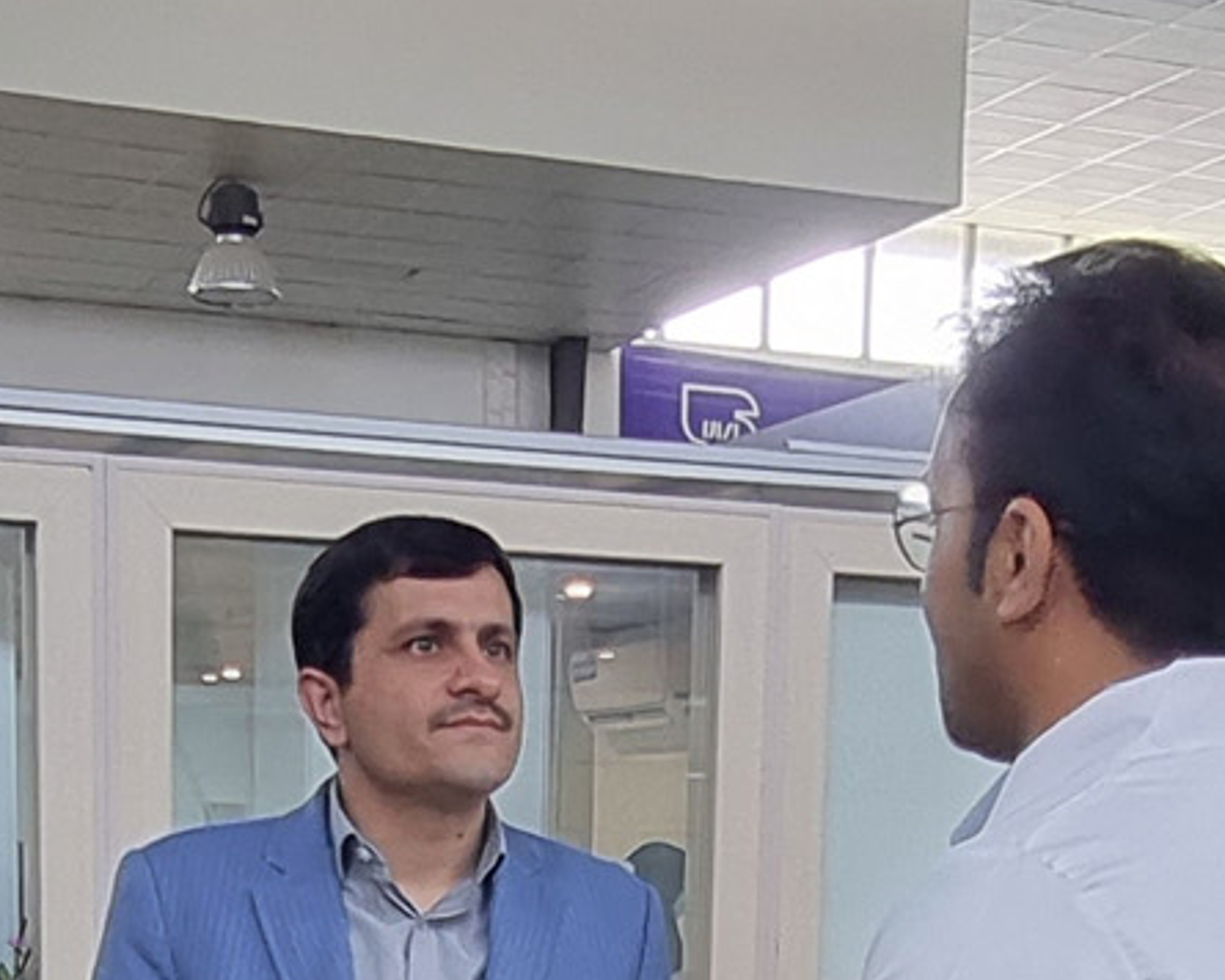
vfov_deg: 18.6
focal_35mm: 76
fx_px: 2755
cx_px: 590
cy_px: 1319
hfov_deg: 25.1
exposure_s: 1/50
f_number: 2.2
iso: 100
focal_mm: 1.74
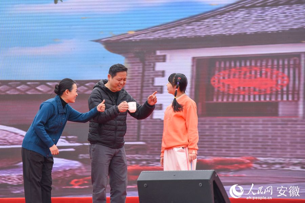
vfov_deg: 11.4
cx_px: 152
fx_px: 1017
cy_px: 102
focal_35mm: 120
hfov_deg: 17.1
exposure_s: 1/1600
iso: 640
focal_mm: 120
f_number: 5
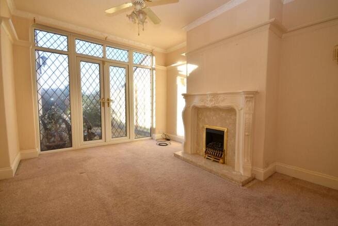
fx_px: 141
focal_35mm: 15
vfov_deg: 77.4
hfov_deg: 100.4
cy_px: 113
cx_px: 169
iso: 100
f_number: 5.6
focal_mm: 10
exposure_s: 1/125
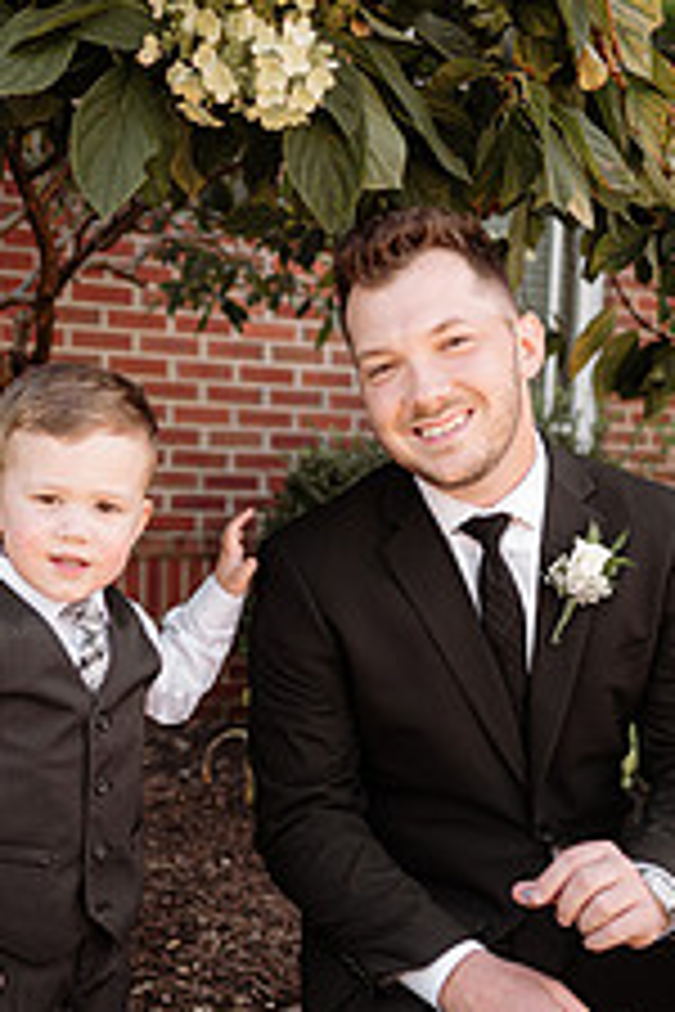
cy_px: 679
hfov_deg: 28.1
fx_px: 1350
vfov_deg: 40.6
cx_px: 351
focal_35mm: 48
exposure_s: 1/500
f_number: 2.2
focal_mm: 24
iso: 200
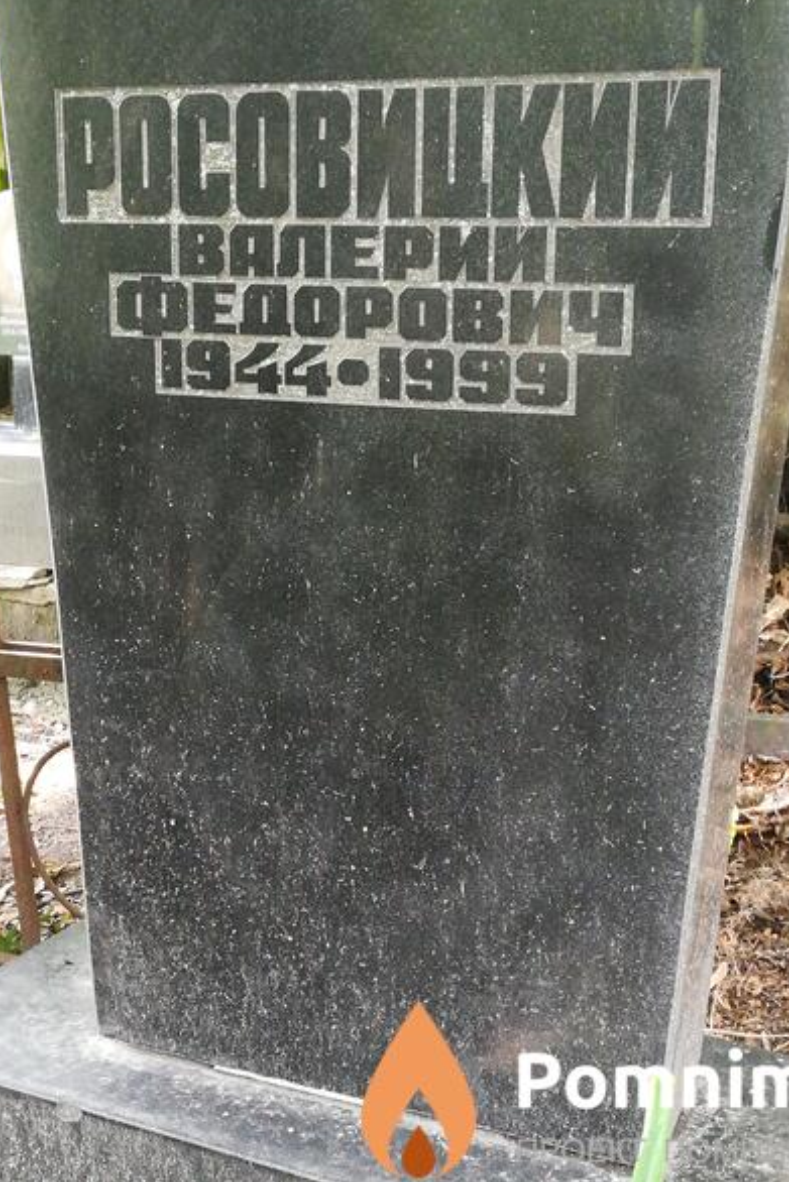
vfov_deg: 40.3
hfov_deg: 27.5
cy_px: 583
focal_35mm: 49
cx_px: 371
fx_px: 1610
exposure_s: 1/30
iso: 250
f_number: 2.2
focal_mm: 3.83
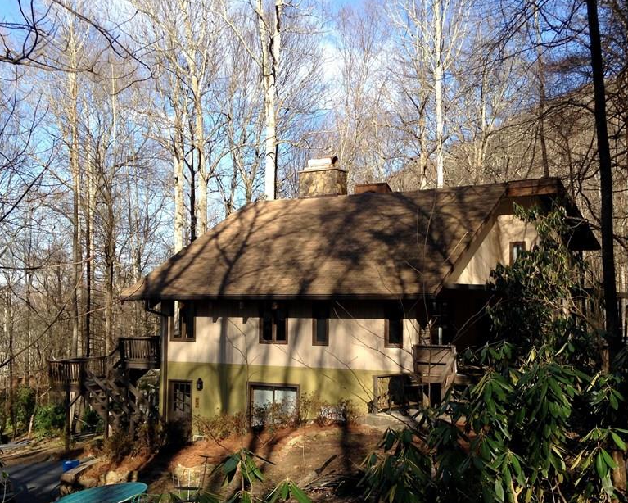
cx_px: 364
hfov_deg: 42.8
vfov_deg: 34.9
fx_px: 799
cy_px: 284
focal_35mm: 43
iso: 50
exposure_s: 1/589
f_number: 2.4
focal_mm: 4.12
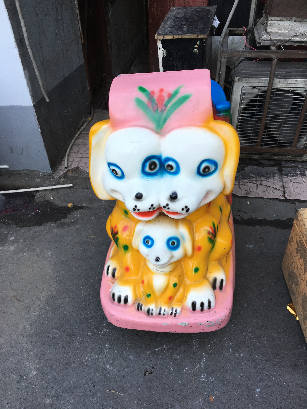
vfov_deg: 61.7
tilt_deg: -39.5
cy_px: 204
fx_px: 343
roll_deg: +1.0
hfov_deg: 48.2
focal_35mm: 29
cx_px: 154
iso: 25
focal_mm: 4.15
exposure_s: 1/104
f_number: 2.2
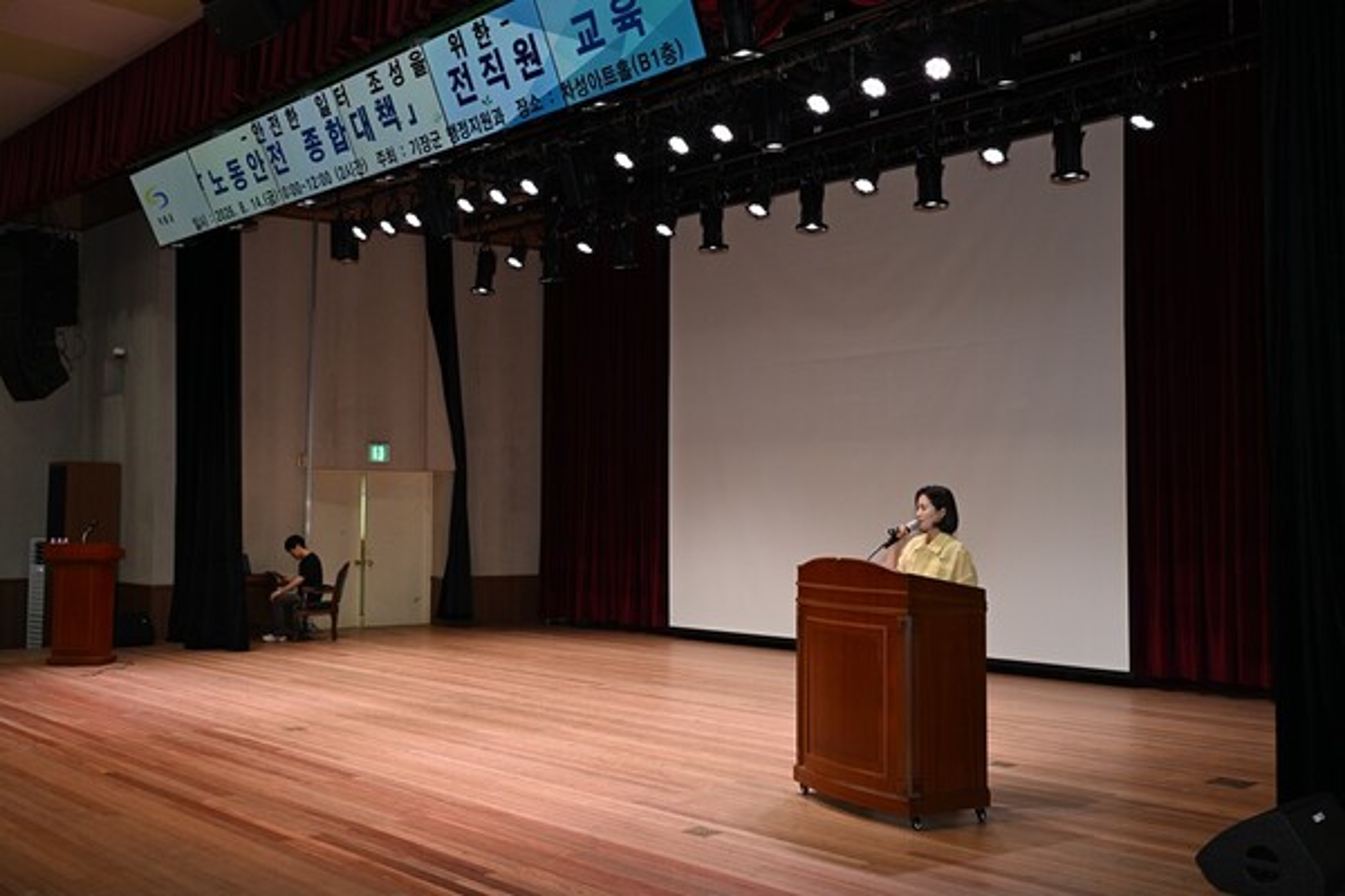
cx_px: 672
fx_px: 1270
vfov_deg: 38.9
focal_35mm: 34
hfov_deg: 55.8
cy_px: 448
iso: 800
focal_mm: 34
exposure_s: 1/125
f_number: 5.6
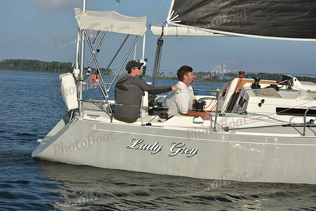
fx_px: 615
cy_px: 106
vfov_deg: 19.5
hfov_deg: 28.8
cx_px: 158
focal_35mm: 70
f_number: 13
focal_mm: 70
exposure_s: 1/800
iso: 320
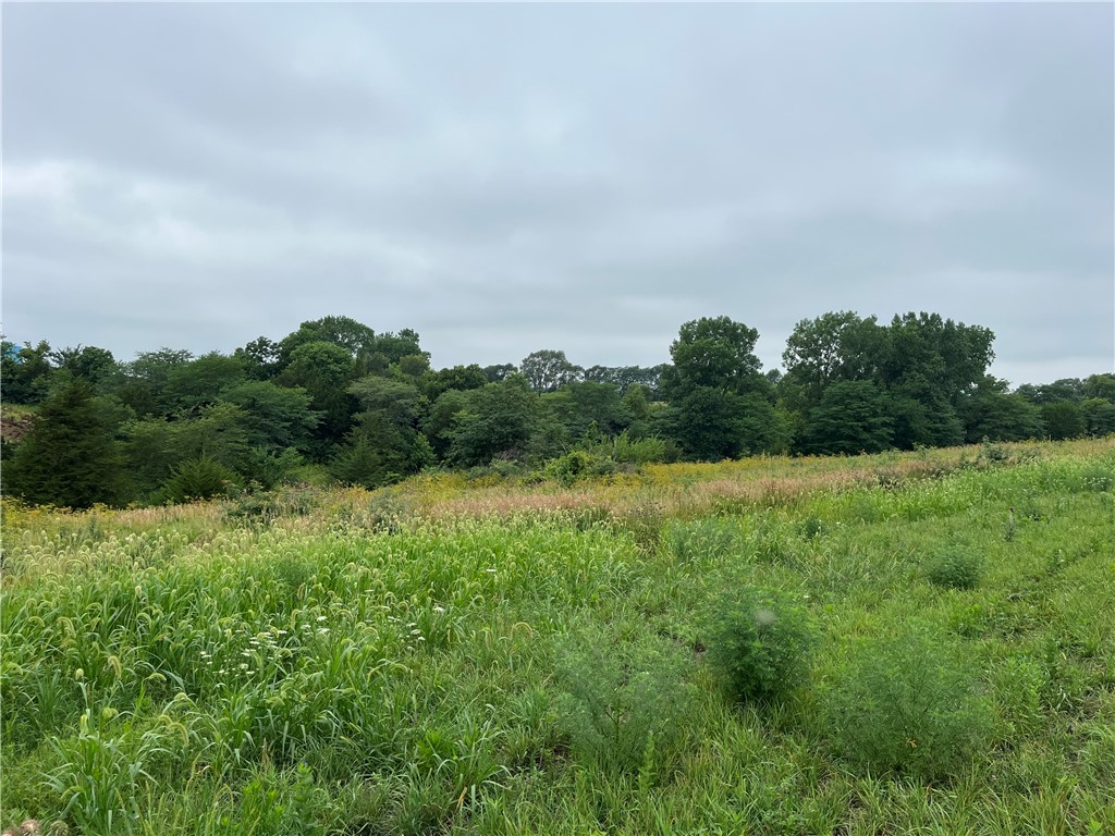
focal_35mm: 26
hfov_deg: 67.3
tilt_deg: -2.2
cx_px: 558
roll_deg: -0.8
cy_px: 418
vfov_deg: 53.1
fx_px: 837
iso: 50
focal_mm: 5.1
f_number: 1.6
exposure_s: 1/1890
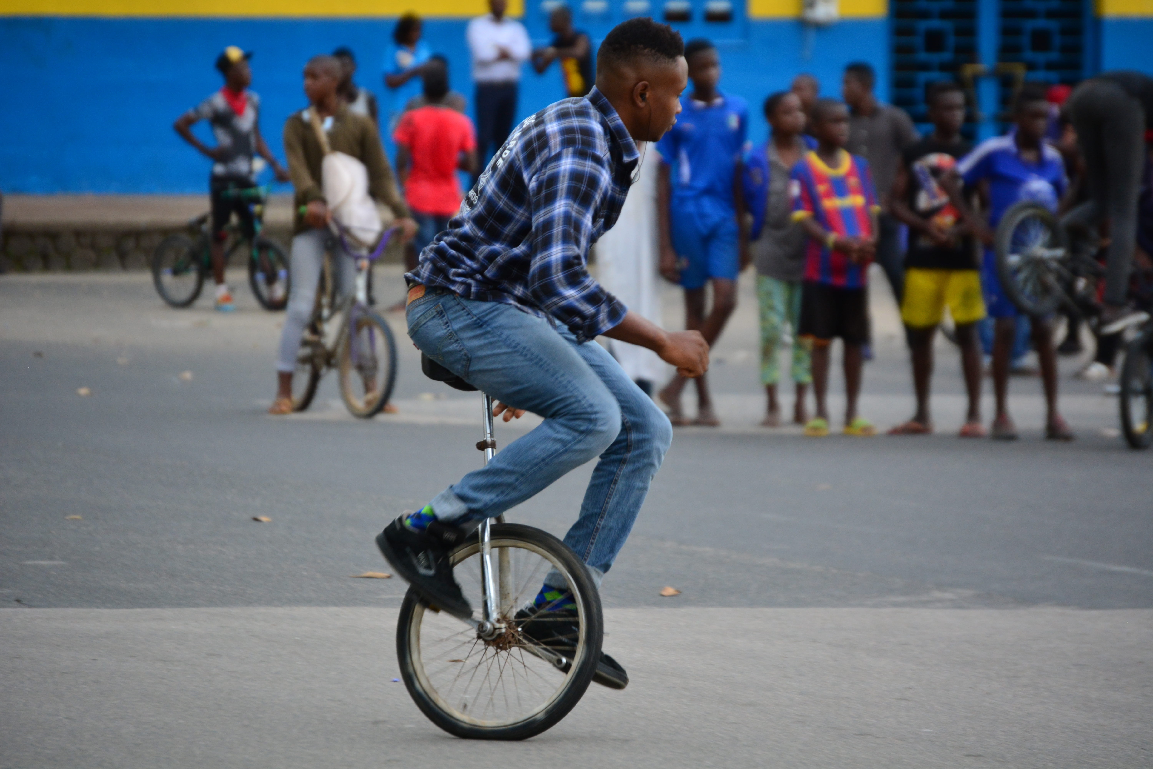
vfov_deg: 5.9
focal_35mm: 232
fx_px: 7446
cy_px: 384
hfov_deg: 8.9
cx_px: 576
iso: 720
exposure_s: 1/200
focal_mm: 155
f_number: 5.6
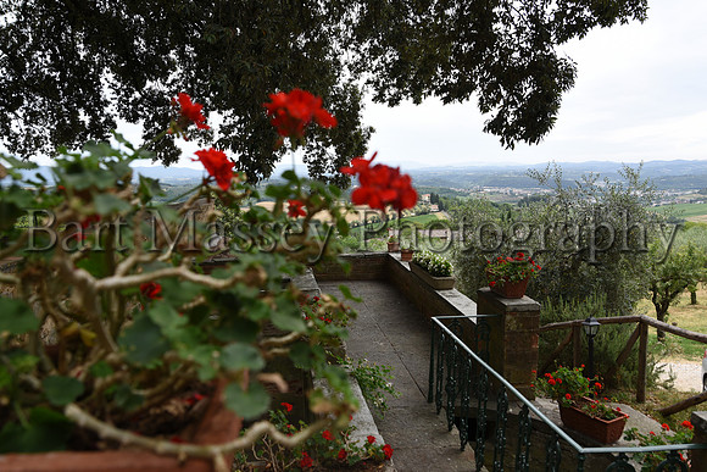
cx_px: 354
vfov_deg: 46.4
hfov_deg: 65.5
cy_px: 236
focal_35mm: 28
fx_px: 550
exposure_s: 1/125
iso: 110
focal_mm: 28
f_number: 7.1
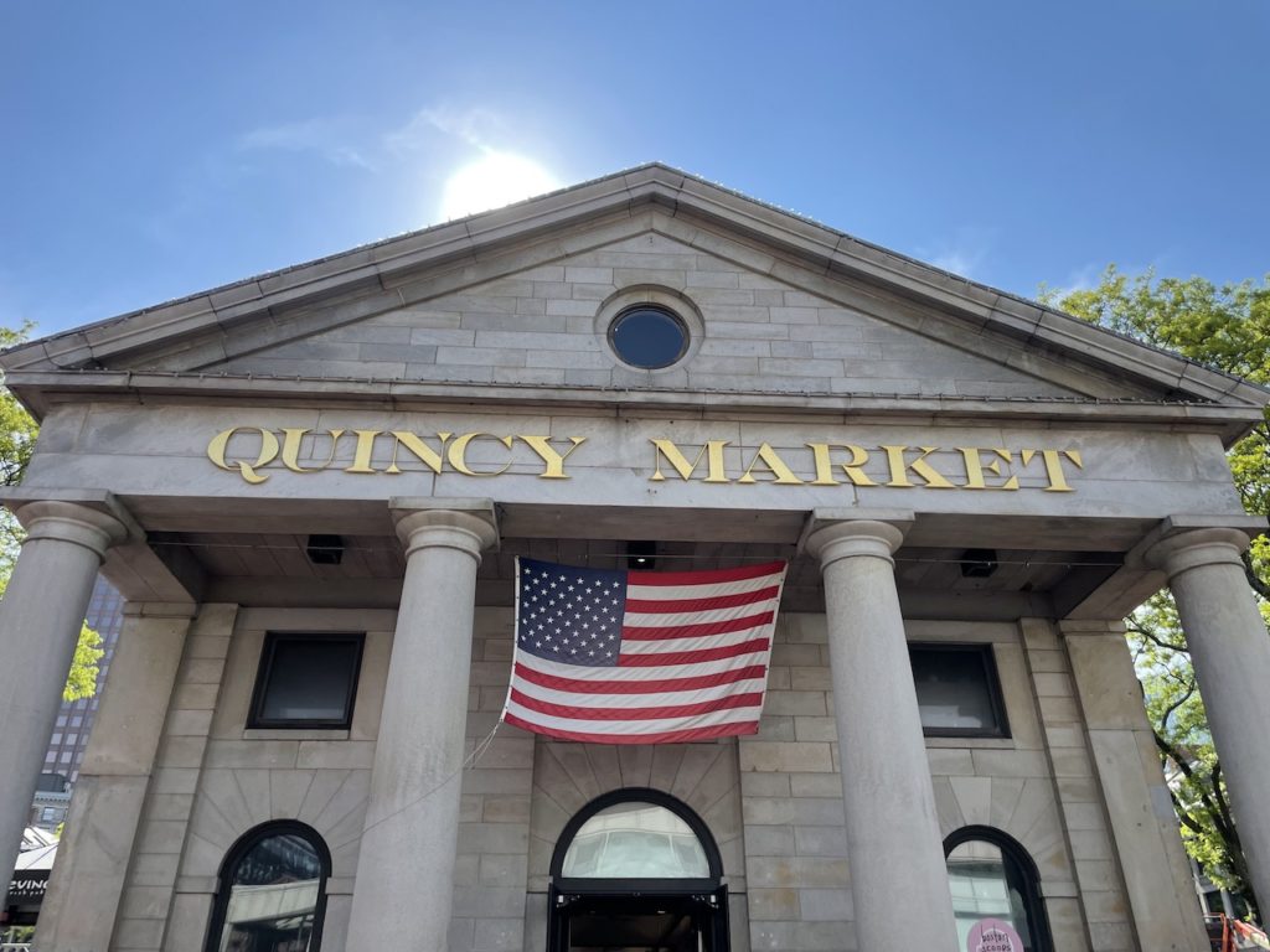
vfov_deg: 53.1
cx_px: 635
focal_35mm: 26
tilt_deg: +31.6
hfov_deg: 67.3
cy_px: 476
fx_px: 954
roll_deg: +0.6
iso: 32
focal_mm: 4.2
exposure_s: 1/2747
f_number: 1.6
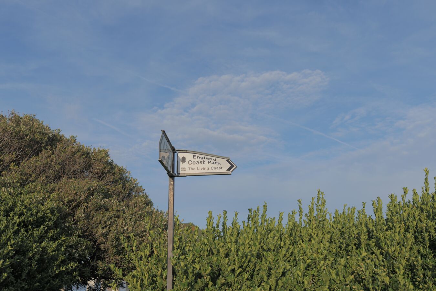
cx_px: 218
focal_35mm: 32
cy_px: 146
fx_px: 388
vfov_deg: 41.1
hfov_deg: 58.7
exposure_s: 1/1000
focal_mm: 32
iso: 100
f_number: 4.3
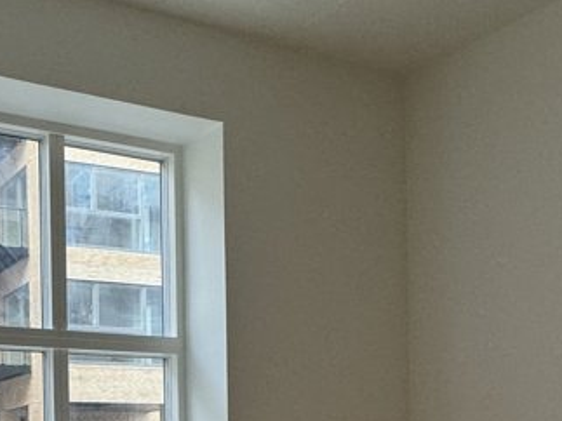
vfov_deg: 25.3
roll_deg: +1.5
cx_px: -26
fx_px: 844
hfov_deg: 33.1
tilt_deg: -0.6
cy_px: 501
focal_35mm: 52
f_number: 2.2
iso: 160
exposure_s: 1/99
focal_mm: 2.22
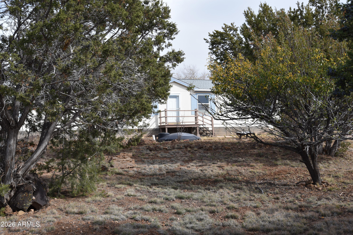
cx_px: 176
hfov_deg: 46.4
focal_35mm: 42
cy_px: 118
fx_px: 412
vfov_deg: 31.9
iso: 200
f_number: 8
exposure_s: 1/250
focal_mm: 42
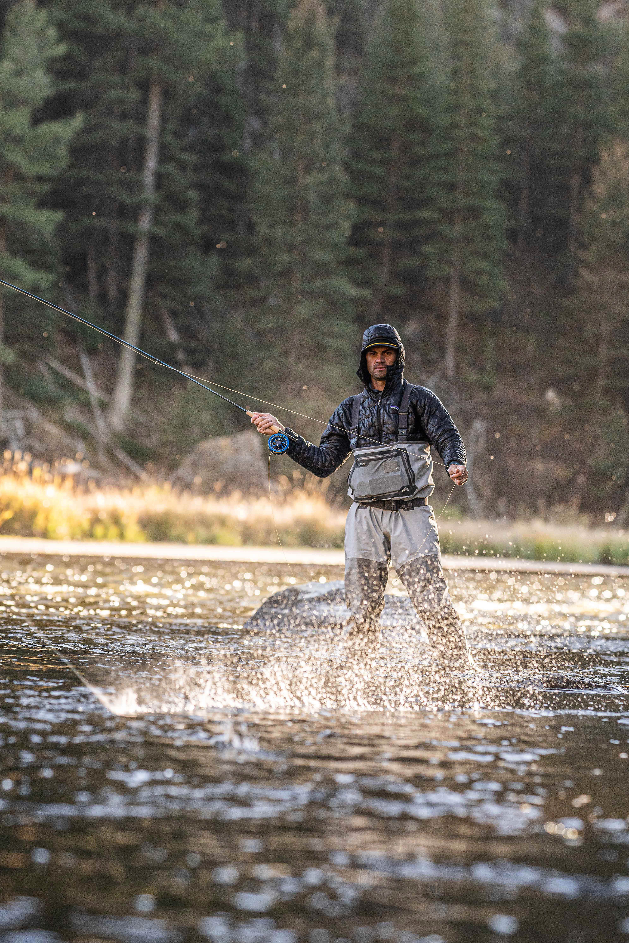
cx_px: 232
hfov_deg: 7.6
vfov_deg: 11.4
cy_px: 429
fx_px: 4715
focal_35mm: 180
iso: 1250
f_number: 2.8
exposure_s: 1/800
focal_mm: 135
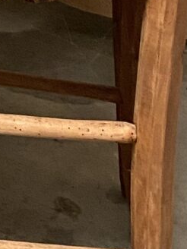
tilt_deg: -8.1
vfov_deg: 8.5
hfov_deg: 6.6
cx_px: -388
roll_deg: +1.4
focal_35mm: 203
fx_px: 1462
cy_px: -435
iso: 160
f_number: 1.8
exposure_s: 1/60
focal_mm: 4.25
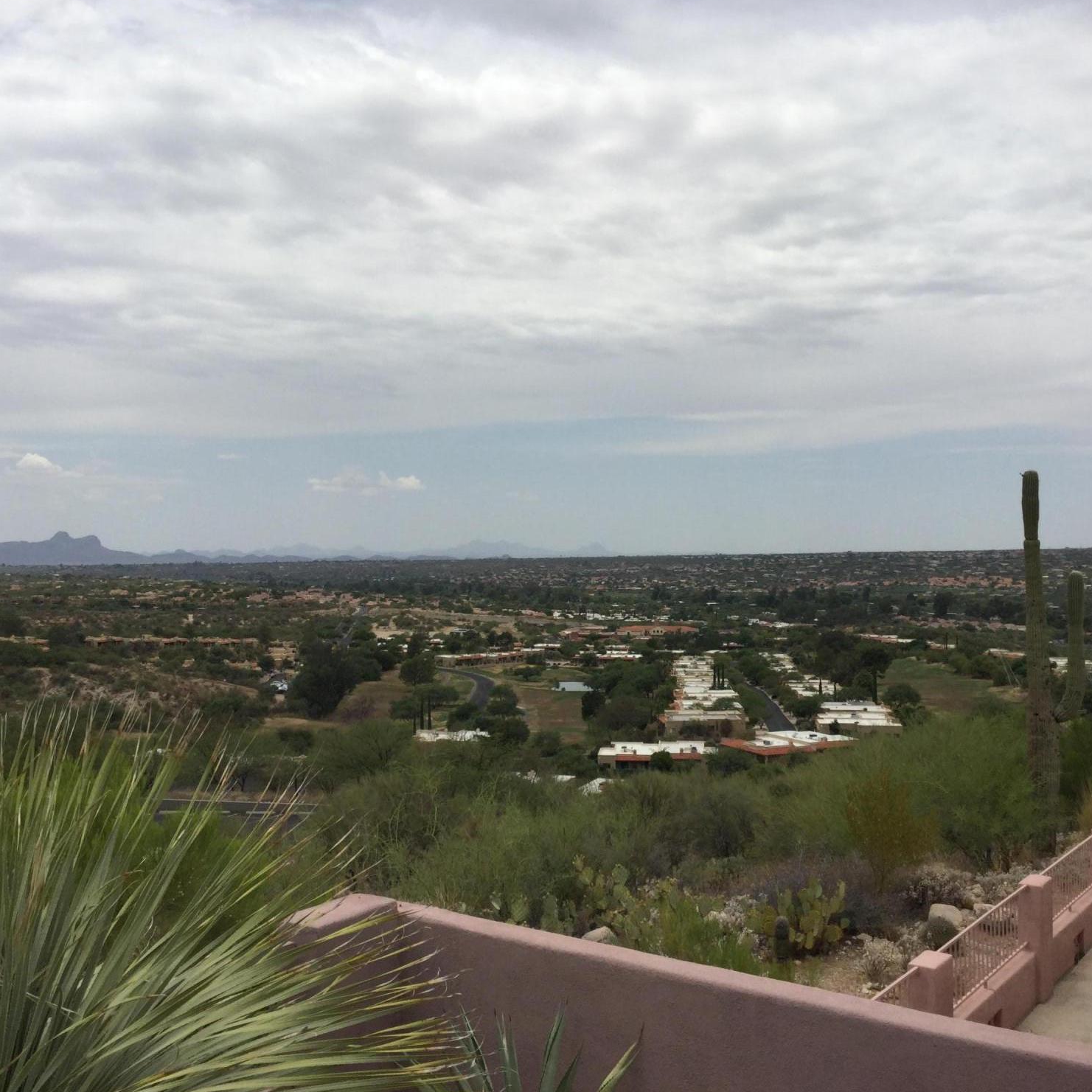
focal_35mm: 37
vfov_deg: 44.9
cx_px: 559
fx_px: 1321
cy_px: 542
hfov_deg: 44.9
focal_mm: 3.3
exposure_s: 1/2632
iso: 25
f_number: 2.4
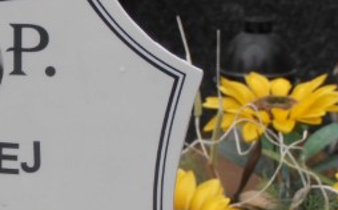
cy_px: 222
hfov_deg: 7.0
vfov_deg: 4.4
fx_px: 2732
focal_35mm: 297
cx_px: -75
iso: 80
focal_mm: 19.64
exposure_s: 1/200
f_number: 5.5
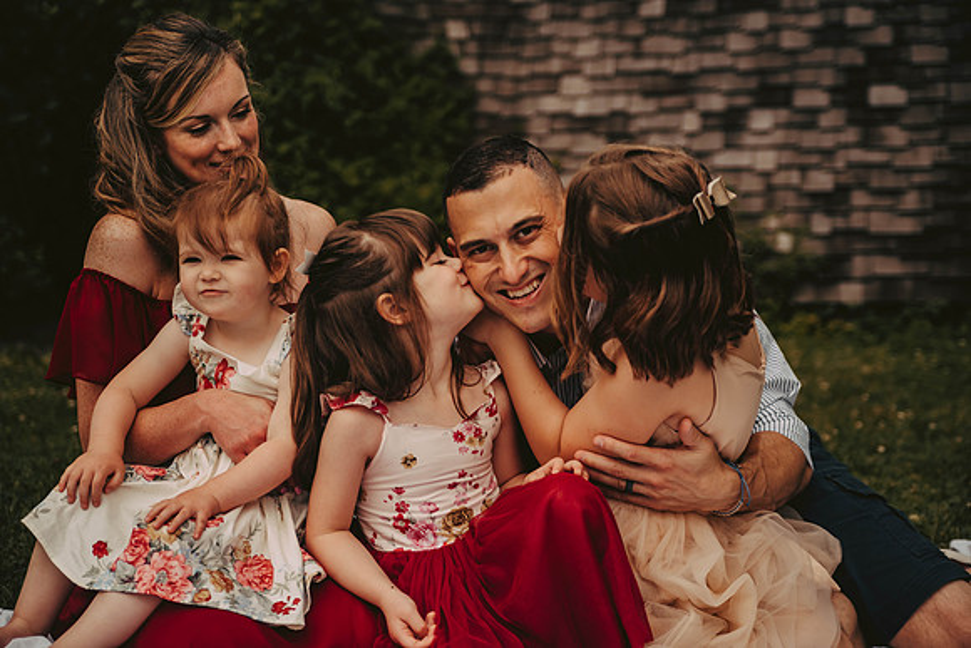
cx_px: 486
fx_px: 1619
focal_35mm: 60
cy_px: 324
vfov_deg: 22.6
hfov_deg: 33.4
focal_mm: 60
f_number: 2.8
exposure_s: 1/1600
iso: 200
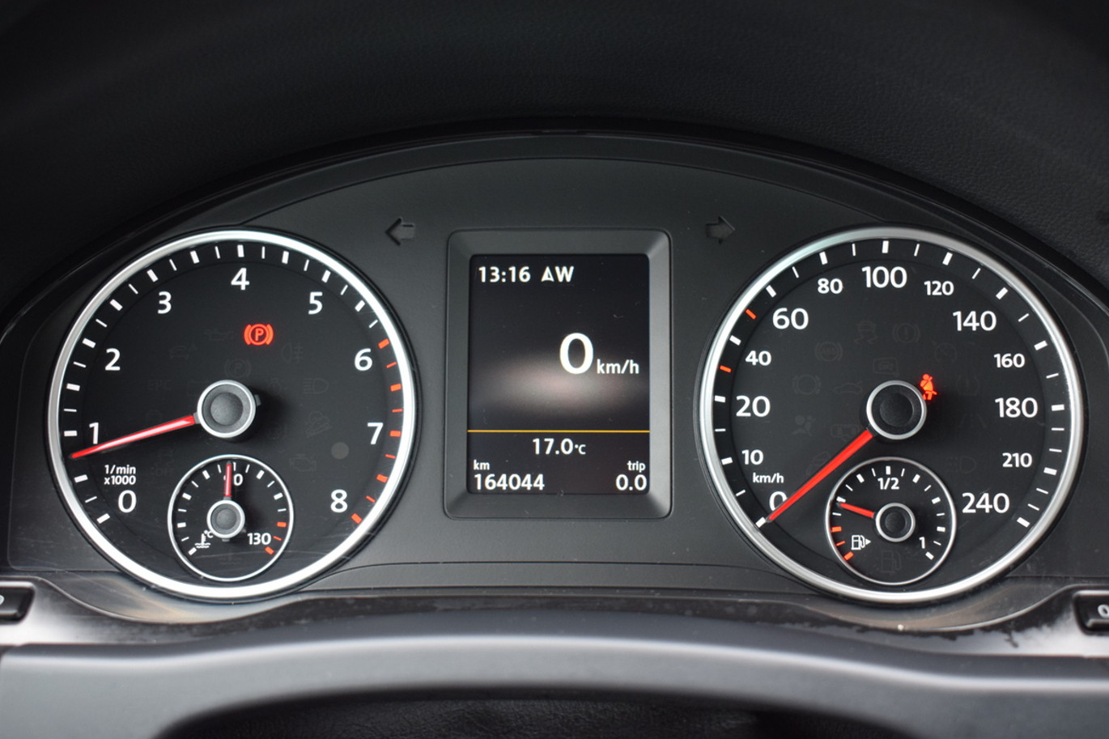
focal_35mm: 48
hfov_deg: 41.5
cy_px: 374
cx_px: 554
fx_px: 1463
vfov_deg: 28.3
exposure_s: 1/60
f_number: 4.2
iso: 720
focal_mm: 31
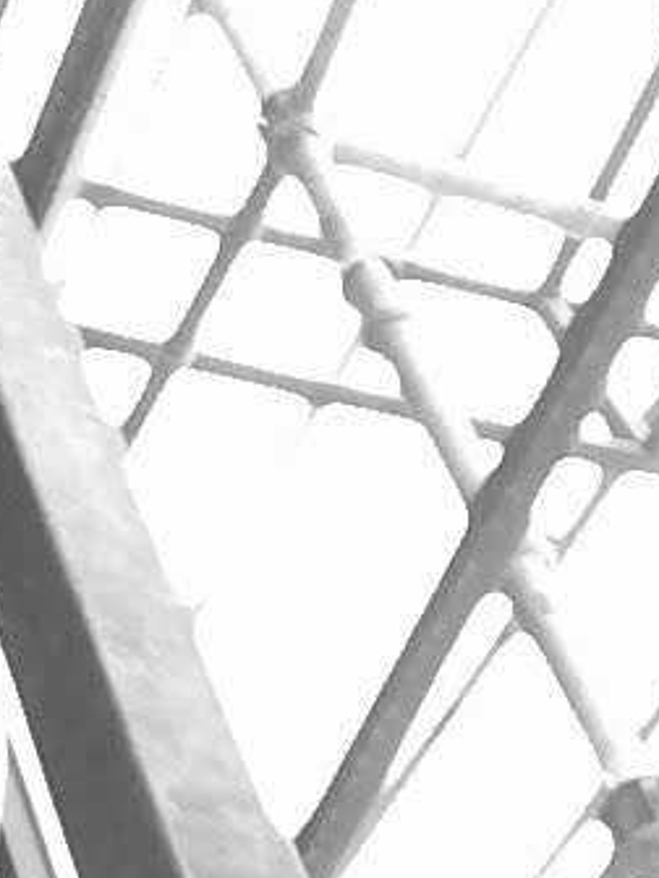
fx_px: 2995
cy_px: 1513
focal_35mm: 118
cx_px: -499
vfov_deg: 14.8
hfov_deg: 11.7
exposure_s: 1/33
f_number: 2.4
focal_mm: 2.15
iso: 50
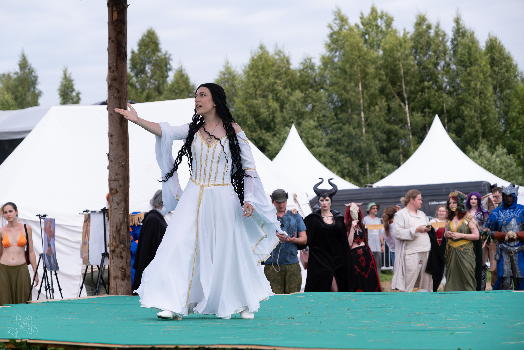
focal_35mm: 75
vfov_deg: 18.2
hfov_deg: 27.0
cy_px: 175
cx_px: 262
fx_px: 1092
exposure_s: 1/1000
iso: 160
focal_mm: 50
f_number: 3.6
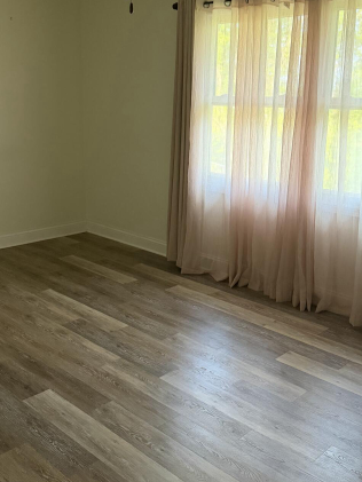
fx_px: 530
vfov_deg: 48.8
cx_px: 182
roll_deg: -0.9
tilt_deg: -12.2
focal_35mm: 38
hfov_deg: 37.7
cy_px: 209
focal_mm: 6.76
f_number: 1.78
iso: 640
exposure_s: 1/60
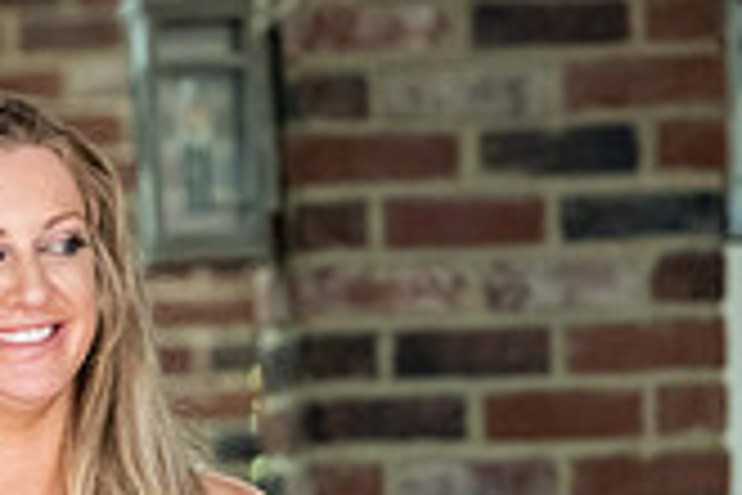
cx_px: -395
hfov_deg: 4.6
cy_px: 792
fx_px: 9233
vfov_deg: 3.1
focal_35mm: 448
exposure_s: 1/640
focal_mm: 125
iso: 640
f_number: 4.5
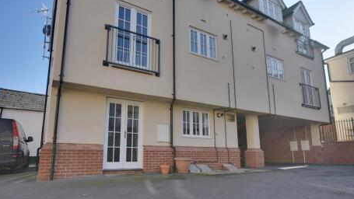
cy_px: 119
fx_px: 216
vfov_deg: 49.2
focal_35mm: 23
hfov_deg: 78.7
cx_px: 170
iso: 200
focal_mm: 14
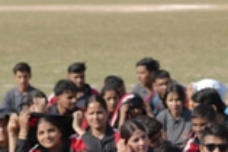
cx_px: 29
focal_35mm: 178
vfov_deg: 7.7
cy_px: 189
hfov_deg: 11.5
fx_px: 1128
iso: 64
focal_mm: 35
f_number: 1.8
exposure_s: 1/2000
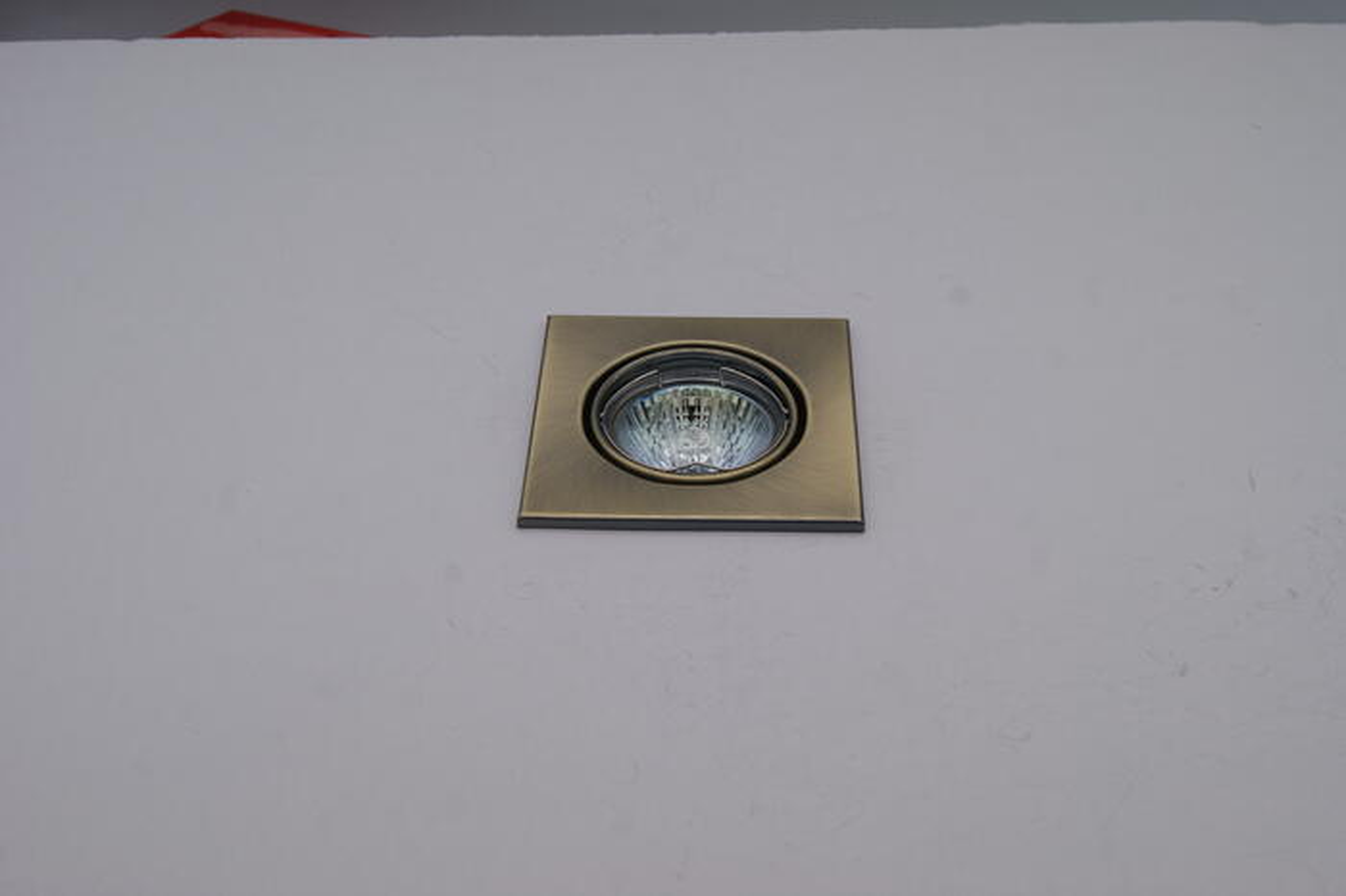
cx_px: 673
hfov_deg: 43.6
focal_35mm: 45
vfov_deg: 29.8
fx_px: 1682
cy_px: 448
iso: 100
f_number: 11
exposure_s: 1/80
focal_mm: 30
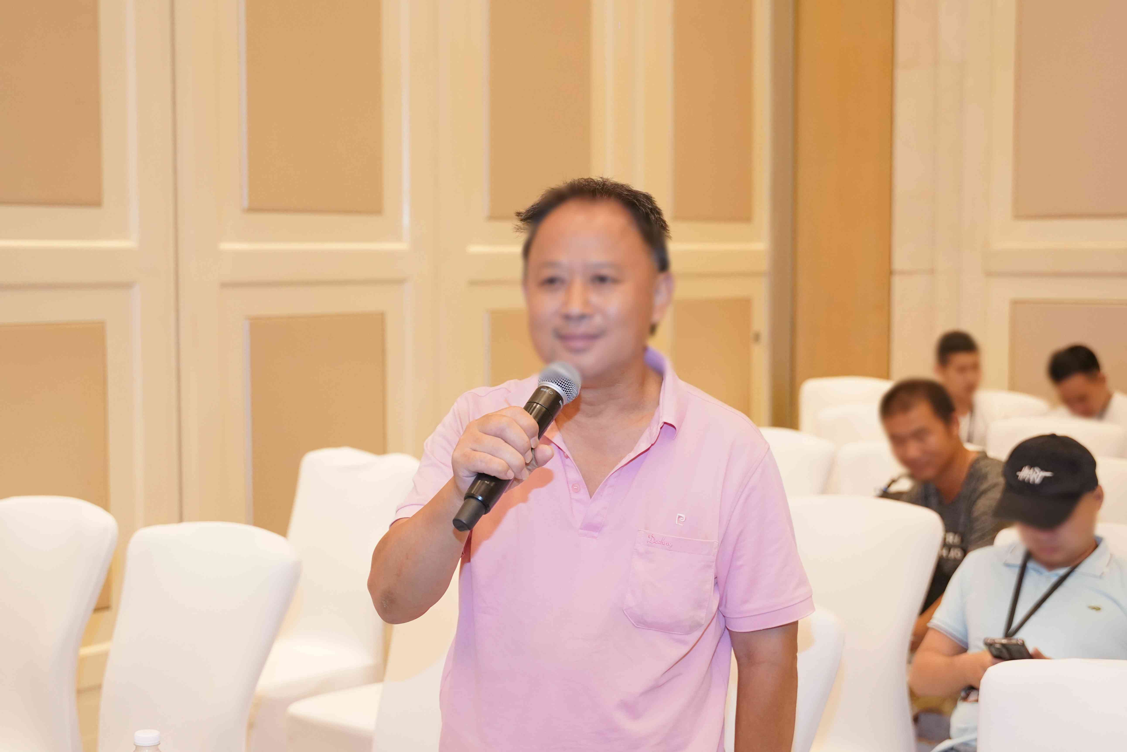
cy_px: 376
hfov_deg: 35.6
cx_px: 564
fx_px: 1753
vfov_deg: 24.2
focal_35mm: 56
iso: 3200
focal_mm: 37.7
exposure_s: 1/160
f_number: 2.8
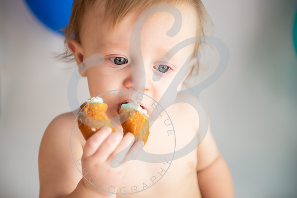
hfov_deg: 27.6
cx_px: 141
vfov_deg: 18.6
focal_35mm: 73
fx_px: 605
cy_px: 99
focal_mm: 70
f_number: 2.8
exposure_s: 1/200
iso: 320
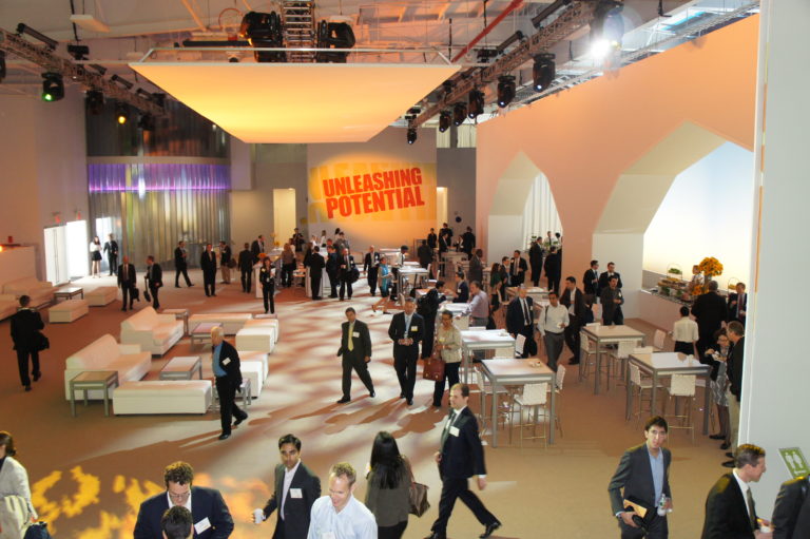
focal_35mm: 30
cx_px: 405
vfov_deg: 43.6
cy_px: 270
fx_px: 675
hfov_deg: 62.0
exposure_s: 1/60
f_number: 4
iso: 640
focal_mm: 20
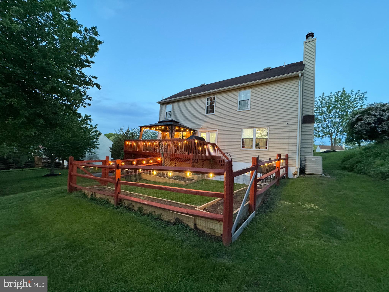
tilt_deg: +2.3
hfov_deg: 102.1
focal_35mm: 14
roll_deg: -3.7
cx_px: 194
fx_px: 157
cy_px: 146
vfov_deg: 85.7
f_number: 2.2
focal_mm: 2.22
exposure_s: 1/60
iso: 800
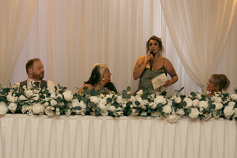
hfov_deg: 30.1
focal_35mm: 67
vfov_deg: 20.3
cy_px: 79
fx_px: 441
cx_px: 118
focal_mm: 45
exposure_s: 1/160
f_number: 3.5
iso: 2500
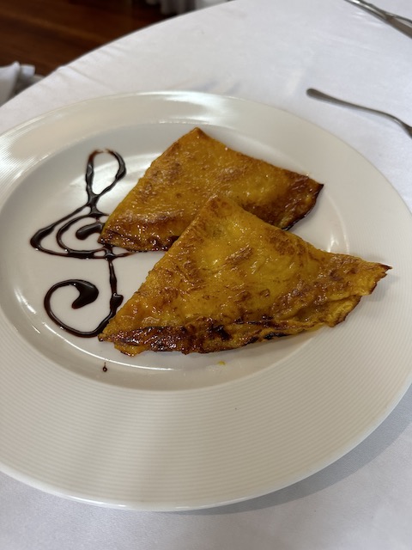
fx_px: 381
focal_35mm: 24
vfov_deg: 71.6
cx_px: 206
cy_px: 275
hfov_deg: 56.8
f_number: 1.78
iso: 250
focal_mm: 6.86
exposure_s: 1/68
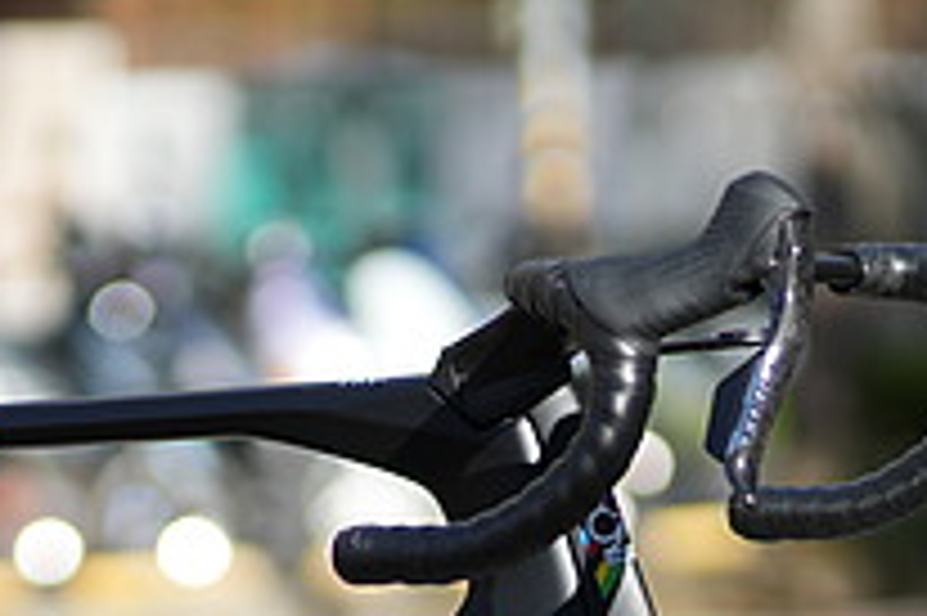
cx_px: 256
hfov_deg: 6.4
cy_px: 958
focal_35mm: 322
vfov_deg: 4.2
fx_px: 8285
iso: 100
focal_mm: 85
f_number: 1.8
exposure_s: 1/2500
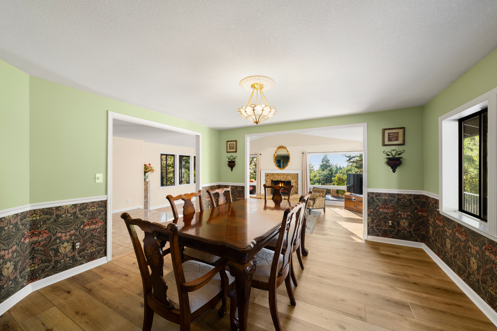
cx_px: 248
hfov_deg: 108.3
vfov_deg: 85.4
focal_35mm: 13
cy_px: 166
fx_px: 179
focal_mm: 13
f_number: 7.1
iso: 320
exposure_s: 1/5
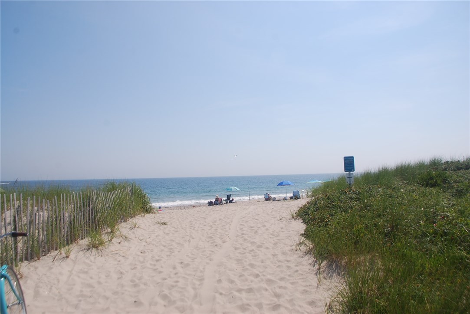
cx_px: 235
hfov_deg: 61.9
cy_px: 157
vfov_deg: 43.7
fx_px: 392
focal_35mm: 30
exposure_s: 1/400
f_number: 8
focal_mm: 20
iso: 100
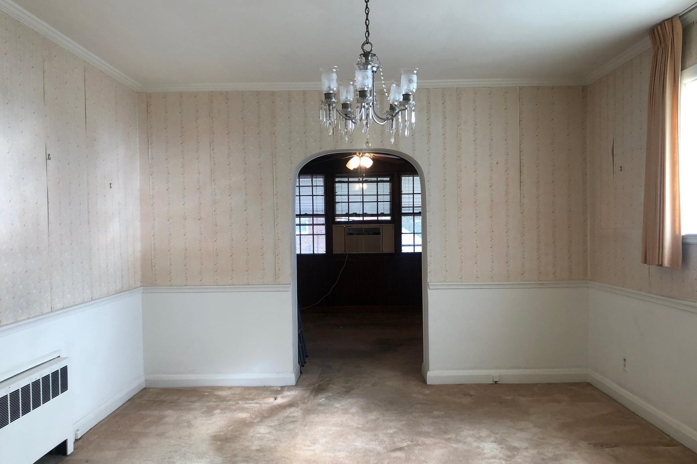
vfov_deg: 43.6
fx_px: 581
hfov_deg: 61.9
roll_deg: +0.6
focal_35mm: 30
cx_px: 349
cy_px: 249
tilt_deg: -2.2
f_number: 1.8
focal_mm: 4
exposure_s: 1/30
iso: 20
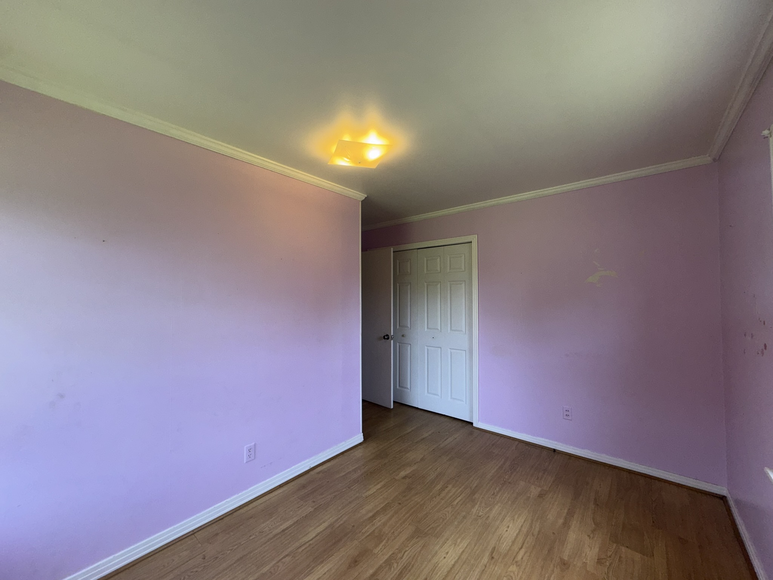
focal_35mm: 14
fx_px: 313
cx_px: 386
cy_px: 290
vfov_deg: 85.7
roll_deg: +0.4
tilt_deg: +0.4
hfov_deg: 102.1
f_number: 2.2
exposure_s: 1/122
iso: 40
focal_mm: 2.22
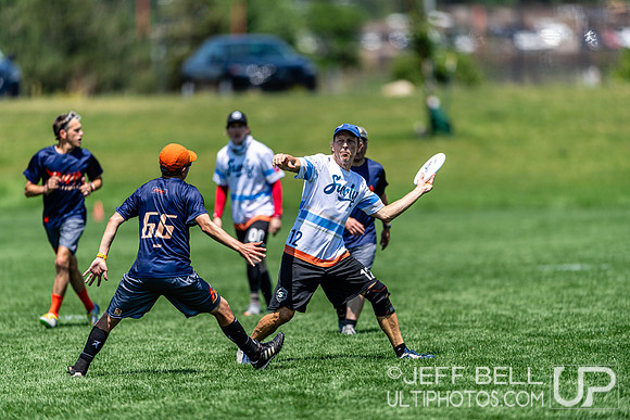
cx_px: 315
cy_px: 210
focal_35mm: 400
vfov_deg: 3.4
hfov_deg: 5.2
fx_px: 7001
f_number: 2.8
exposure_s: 1/2000
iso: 100
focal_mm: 400
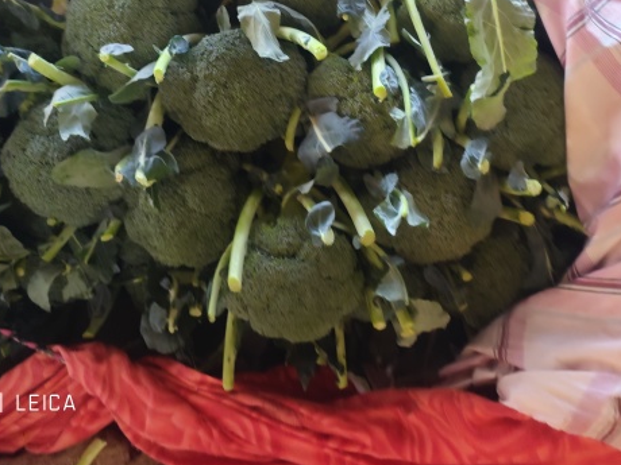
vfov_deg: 34.5
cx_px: 282
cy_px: 70
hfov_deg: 46.7
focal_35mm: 40
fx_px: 718
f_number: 1.9
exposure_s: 1/35.6
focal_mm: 8.7
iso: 600
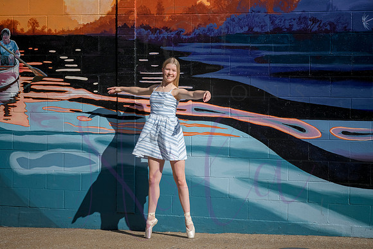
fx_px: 1088
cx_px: 186
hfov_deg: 19.5
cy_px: 124
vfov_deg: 13.0
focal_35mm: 105
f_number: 11
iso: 400
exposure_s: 1/1000
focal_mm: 105
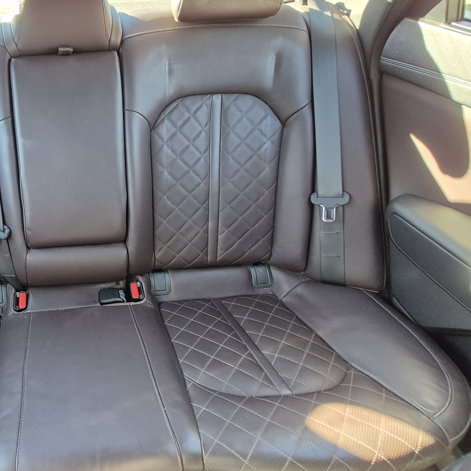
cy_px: 219
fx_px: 339
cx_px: 74
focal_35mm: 22
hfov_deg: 61.9
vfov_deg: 69.5
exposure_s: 1/60
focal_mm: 1.74
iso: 250
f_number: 2.2
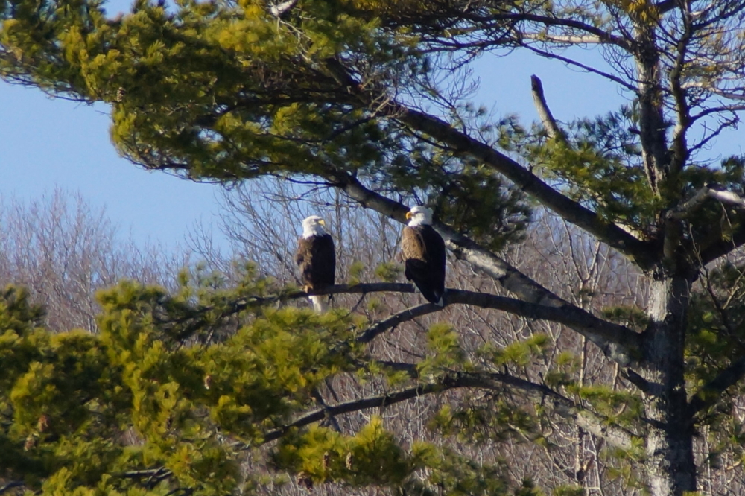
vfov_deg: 3.7
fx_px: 7757
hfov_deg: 5.5
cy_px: 248
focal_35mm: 375
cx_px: 372
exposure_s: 1/400
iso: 320
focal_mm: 250
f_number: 6.3
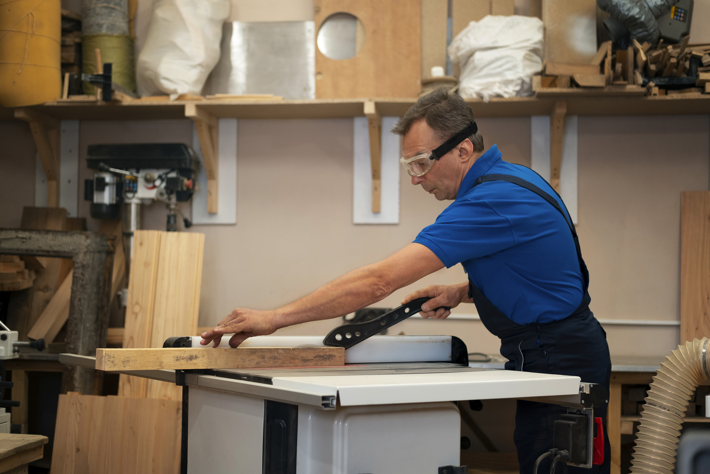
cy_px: 237
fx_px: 1045
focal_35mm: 53
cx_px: 355
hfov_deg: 37.5
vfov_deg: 25.5
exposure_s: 1/200
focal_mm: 35
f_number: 2
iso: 640
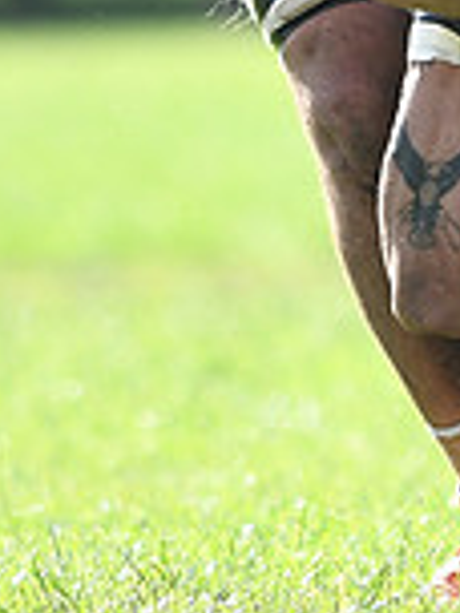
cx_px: 587
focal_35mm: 1280
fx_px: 22679
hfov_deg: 1.2
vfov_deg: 1.5
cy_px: -246
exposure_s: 1/1250
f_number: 2.8
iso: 200
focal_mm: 300
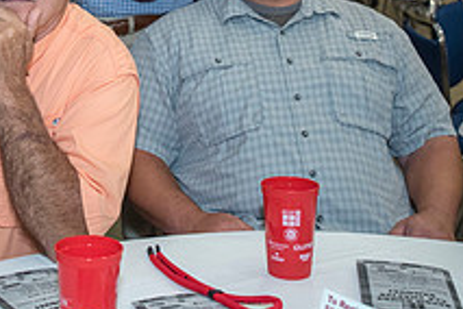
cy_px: -62
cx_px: 87
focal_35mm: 87
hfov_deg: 23.0
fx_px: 1119
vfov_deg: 15.2
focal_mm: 32
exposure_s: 1/200
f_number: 2.8
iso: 1250
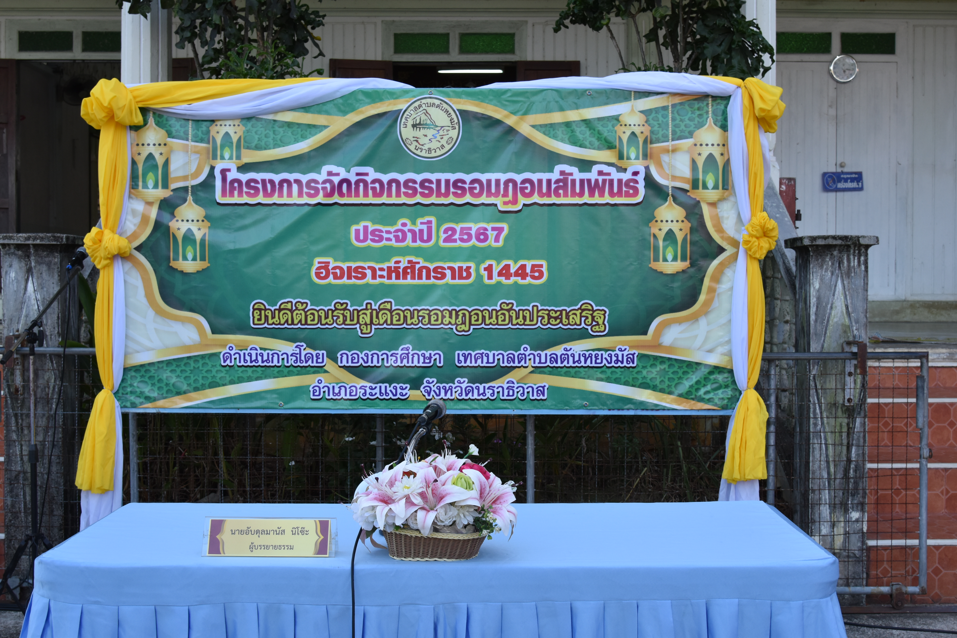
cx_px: 478
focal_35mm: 46
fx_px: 1236
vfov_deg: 28.9
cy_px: 319
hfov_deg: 42.3
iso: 400
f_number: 7.1
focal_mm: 31
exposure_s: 1/200
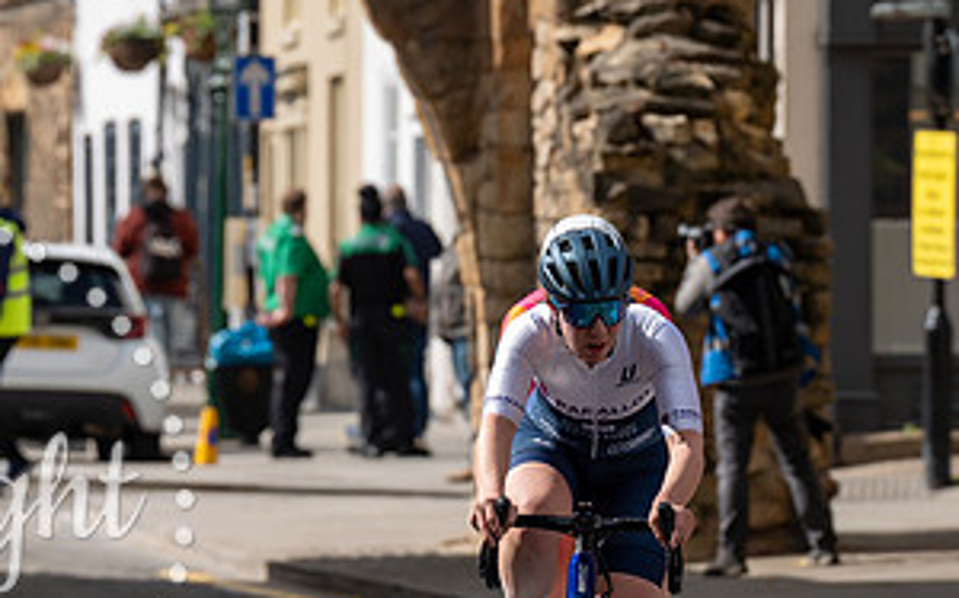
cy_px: 333
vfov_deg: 2.7
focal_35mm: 483
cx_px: 739
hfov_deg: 4.4
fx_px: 12614
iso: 160
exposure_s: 1/1000
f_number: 5
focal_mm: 178
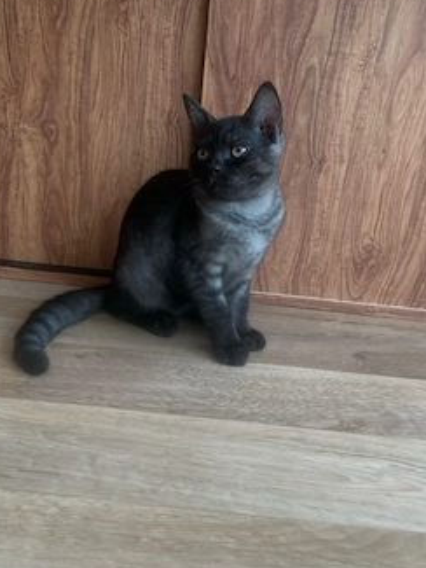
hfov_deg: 44.2
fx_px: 525
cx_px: 213
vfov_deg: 56.8
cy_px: 267
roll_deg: -7.5
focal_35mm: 32
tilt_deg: -18.5
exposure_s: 1/118
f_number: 1.8
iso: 125
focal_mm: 4.25
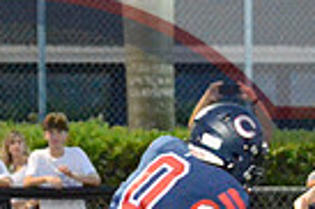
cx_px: 9
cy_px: 234
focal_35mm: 855
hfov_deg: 2.4
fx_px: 7473
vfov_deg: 1.6
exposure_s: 1/250
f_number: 4.8
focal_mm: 135
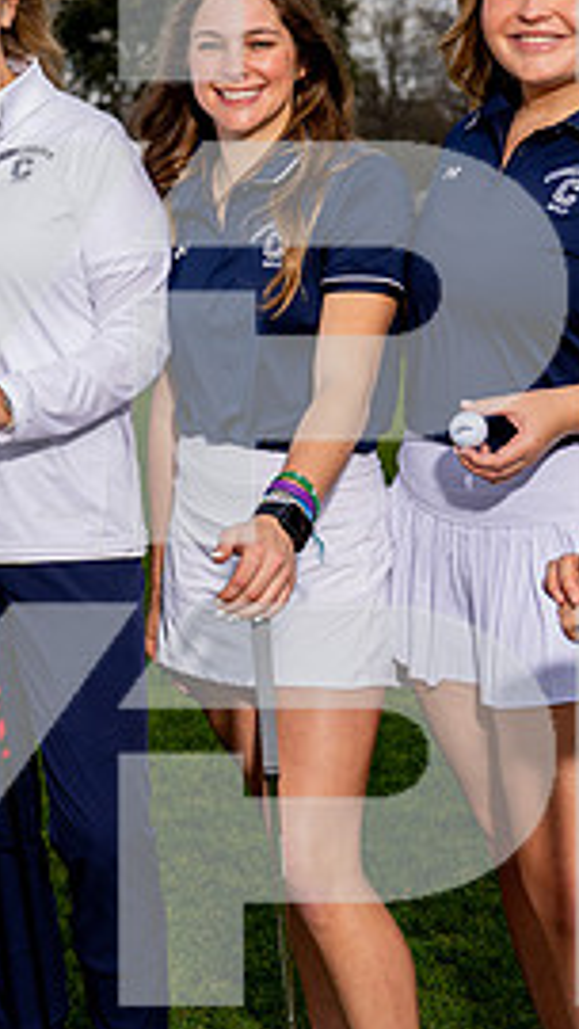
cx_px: 57
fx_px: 2455
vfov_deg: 23.6
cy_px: 345
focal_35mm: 90
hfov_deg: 13.3
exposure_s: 1/1000
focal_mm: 40
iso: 100
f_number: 4
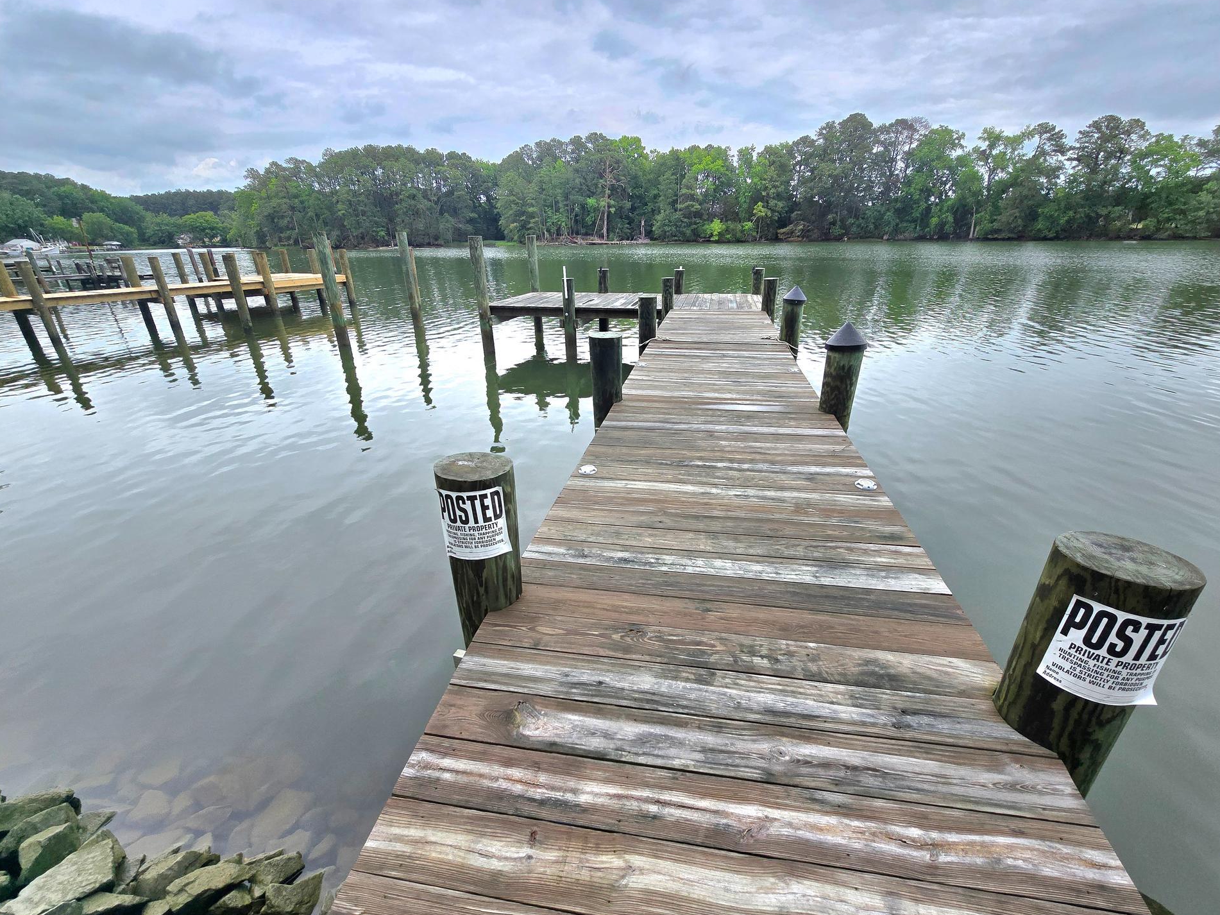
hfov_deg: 102.1
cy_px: 483
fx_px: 493
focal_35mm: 14
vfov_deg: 85.6
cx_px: 613
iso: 50
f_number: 2.2
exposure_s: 1/1250
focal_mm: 2.2
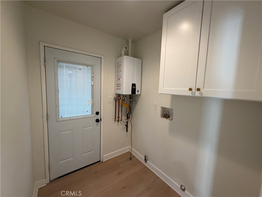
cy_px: 98
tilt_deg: -5.2
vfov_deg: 85.7
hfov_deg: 102.1
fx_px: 106
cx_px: 131
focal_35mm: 14
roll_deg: -2.0
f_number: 2.2
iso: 250
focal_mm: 2.22
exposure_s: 1/120
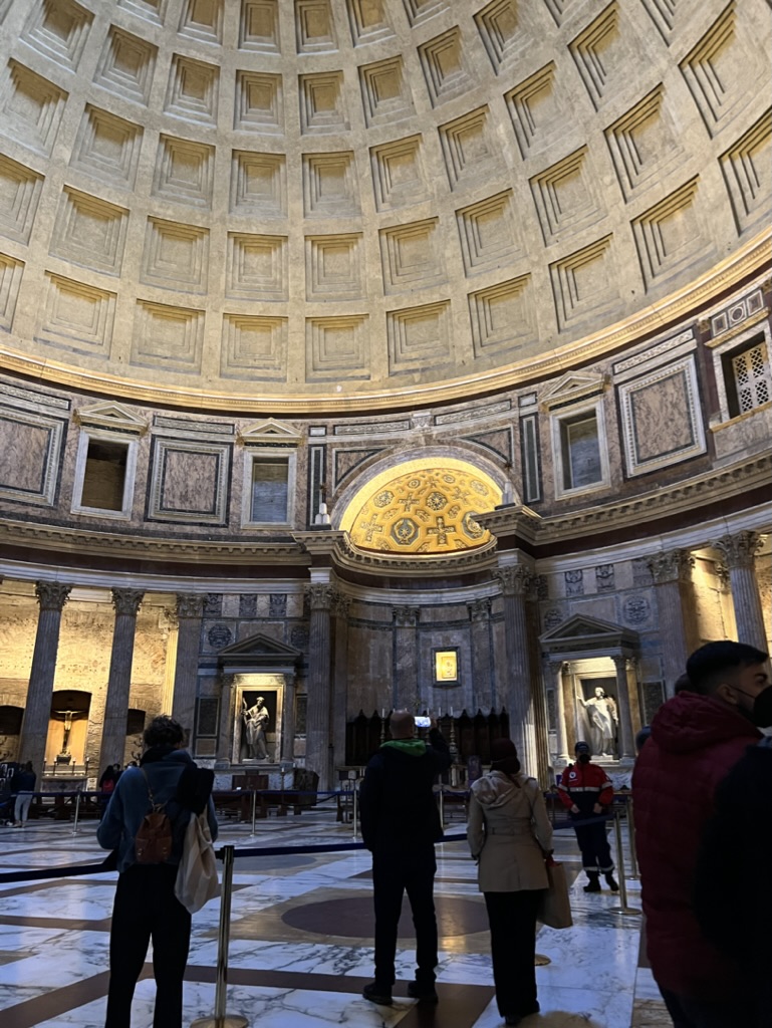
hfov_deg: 53.1
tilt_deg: +17.4
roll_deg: +1.7
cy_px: 514
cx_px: 386
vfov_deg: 67.3
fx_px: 772
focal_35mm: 26
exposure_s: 1/33
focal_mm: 5.7
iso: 500
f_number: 1.5
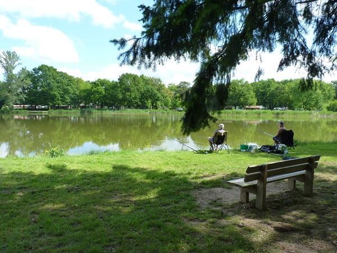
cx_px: 168
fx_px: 263
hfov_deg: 65.3
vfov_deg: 51.4
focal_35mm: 27
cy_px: 126
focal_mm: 4.8
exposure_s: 1/200
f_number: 4.5
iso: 125
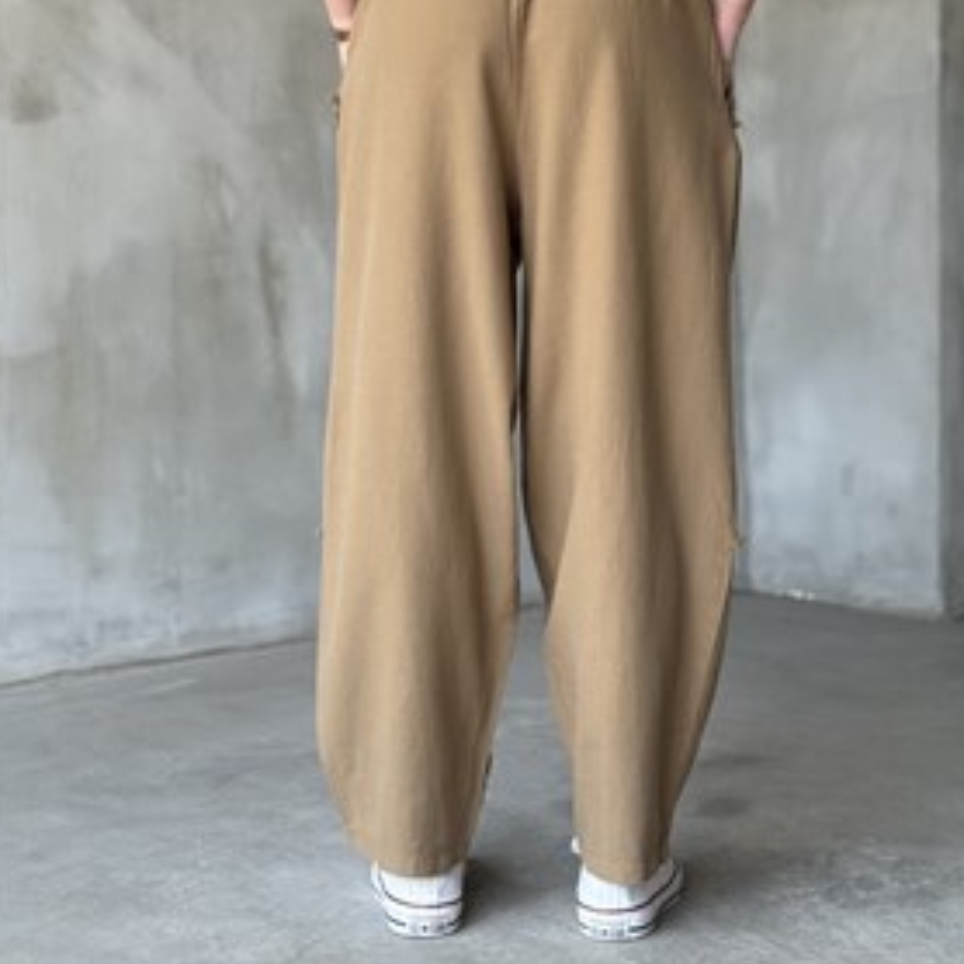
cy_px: 236
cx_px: 537
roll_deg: -0.4
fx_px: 2048
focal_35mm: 65
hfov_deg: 26.5
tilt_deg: +1.4
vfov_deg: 26.1
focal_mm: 6.76
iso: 125
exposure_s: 1/60
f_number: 1.78
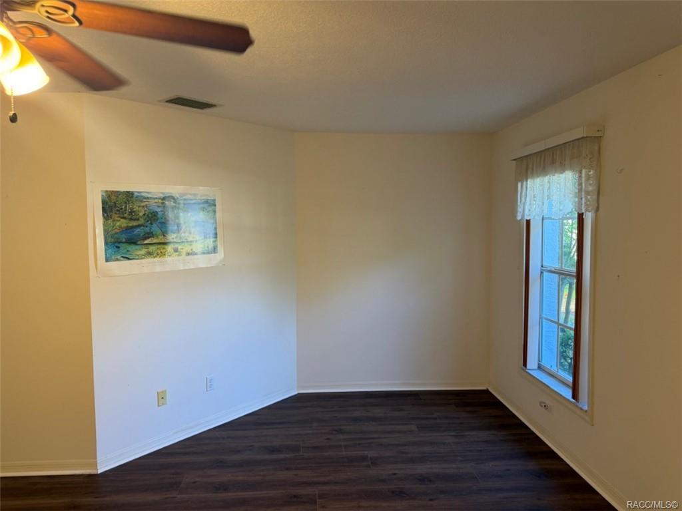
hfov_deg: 71.6
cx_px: 341
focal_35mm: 24
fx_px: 473
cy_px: 256
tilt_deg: -2.3
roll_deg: +1.7
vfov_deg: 56.8
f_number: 1.78
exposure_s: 1/60
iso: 125
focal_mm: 6.76
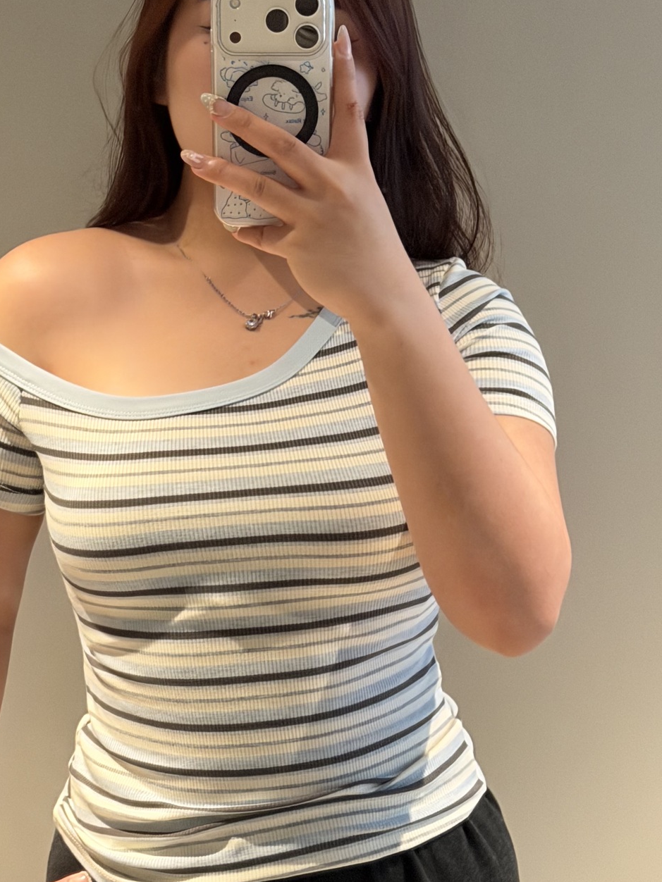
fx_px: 2346
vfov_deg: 21.3
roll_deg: -0.6
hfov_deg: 16.0
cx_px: 208
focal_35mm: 92
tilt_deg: -8.4
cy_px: 354
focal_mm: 6.76
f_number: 1.78
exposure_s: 1/31
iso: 500
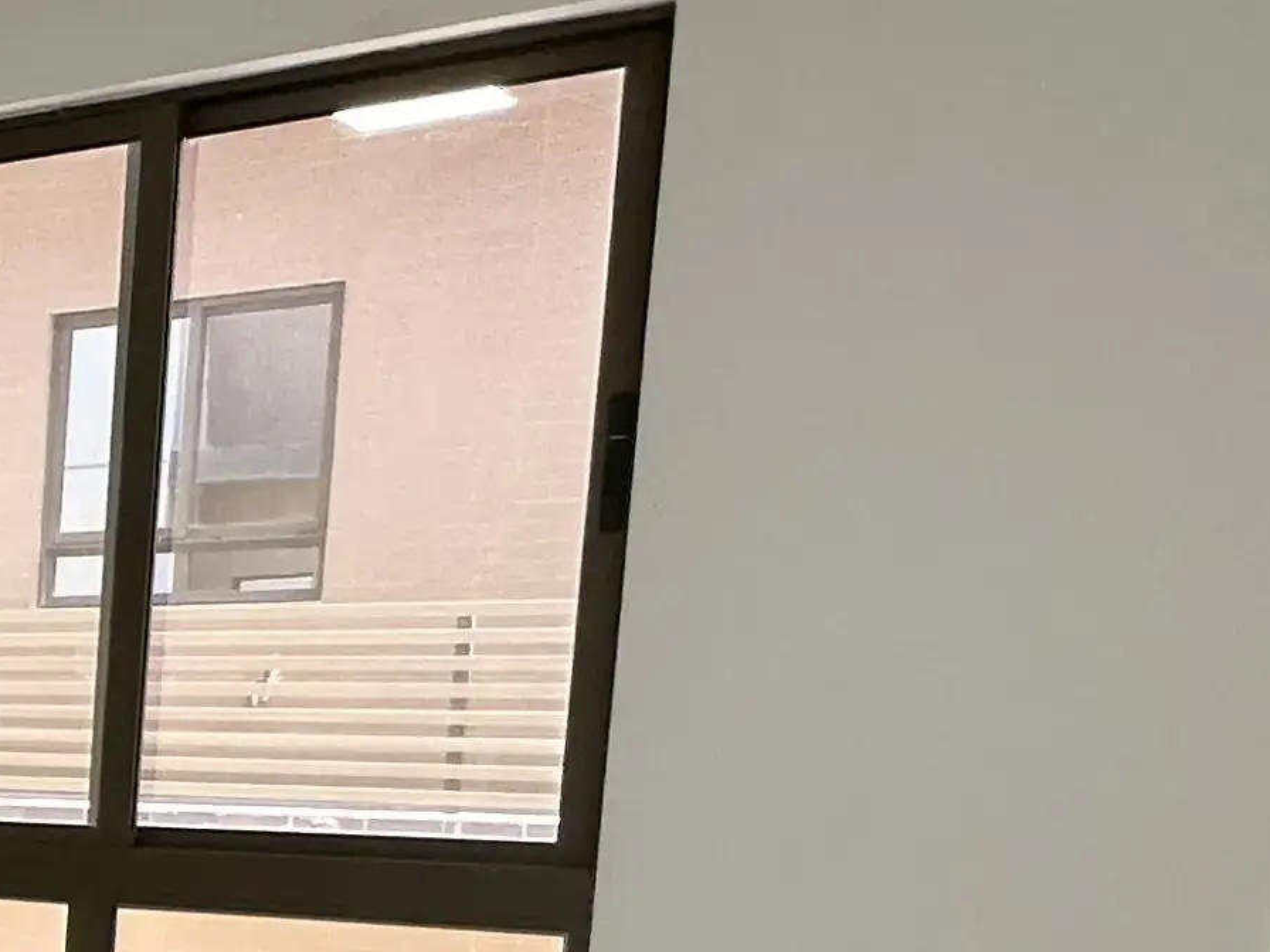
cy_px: 1009
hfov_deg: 21.2
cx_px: -989
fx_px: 2311
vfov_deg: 22.2
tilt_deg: -7.3
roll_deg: -0.4
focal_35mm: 63
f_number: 2.2
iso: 100
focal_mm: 2.22
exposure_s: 1/99
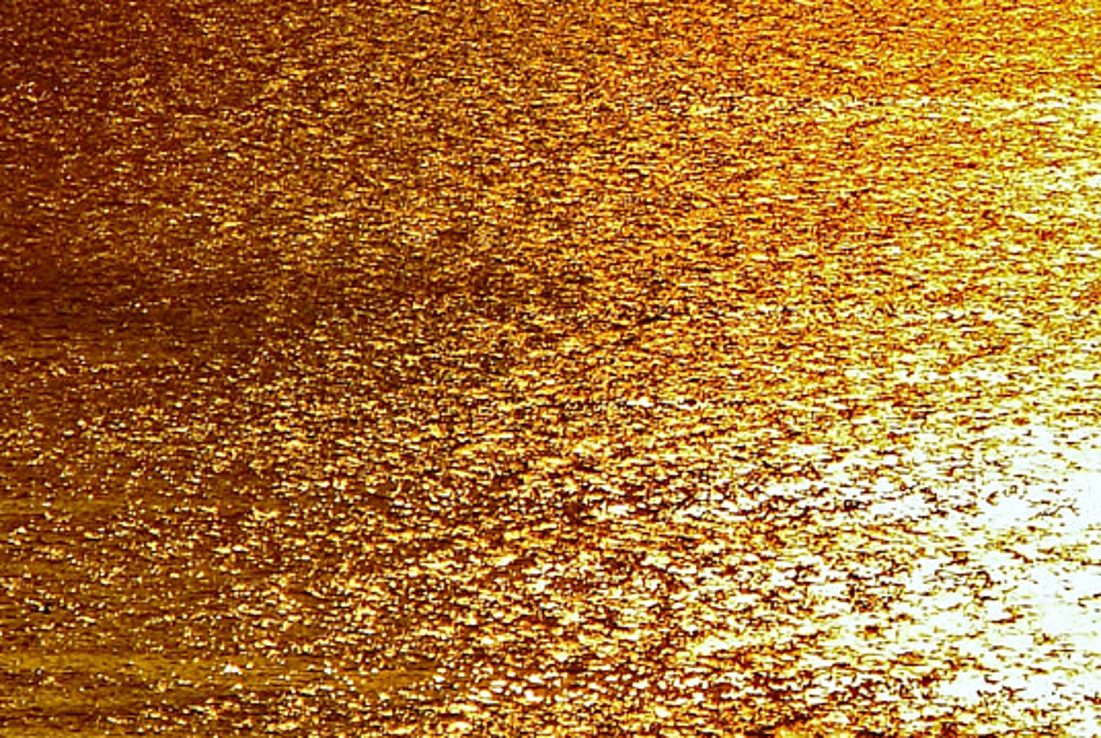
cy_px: 468
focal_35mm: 1146
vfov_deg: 1.2
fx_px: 35096
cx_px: 1337
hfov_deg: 1.8
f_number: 8
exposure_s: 1/2000
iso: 100
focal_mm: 200
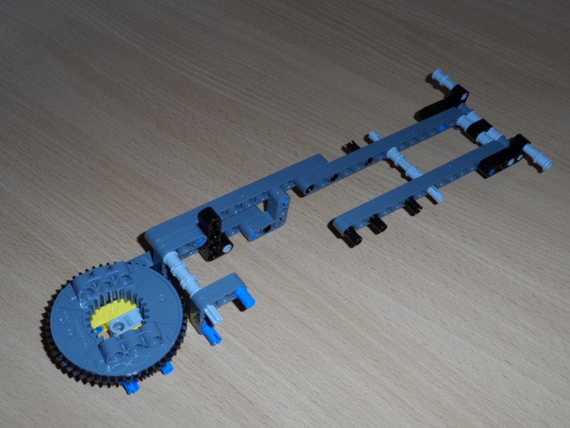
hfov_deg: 45.8
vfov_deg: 35.1
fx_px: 675
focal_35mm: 41
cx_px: 285
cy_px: 214
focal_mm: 6.8
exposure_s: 1/15
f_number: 7.4
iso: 100
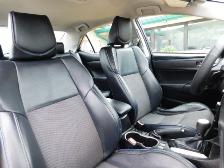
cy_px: 84
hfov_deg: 73.9
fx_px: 149
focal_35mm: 23
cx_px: 112
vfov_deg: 58.9
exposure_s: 1/30
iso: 140
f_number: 3
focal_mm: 4
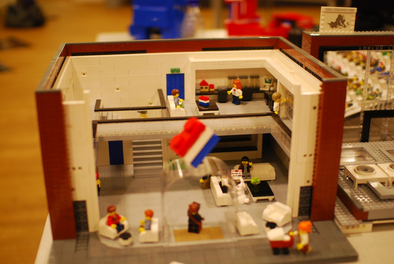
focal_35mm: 45
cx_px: 197
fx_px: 493
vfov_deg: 29.9
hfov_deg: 43.6
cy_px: 132
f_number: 1.4
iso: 180
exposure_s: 1/60
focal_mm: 30
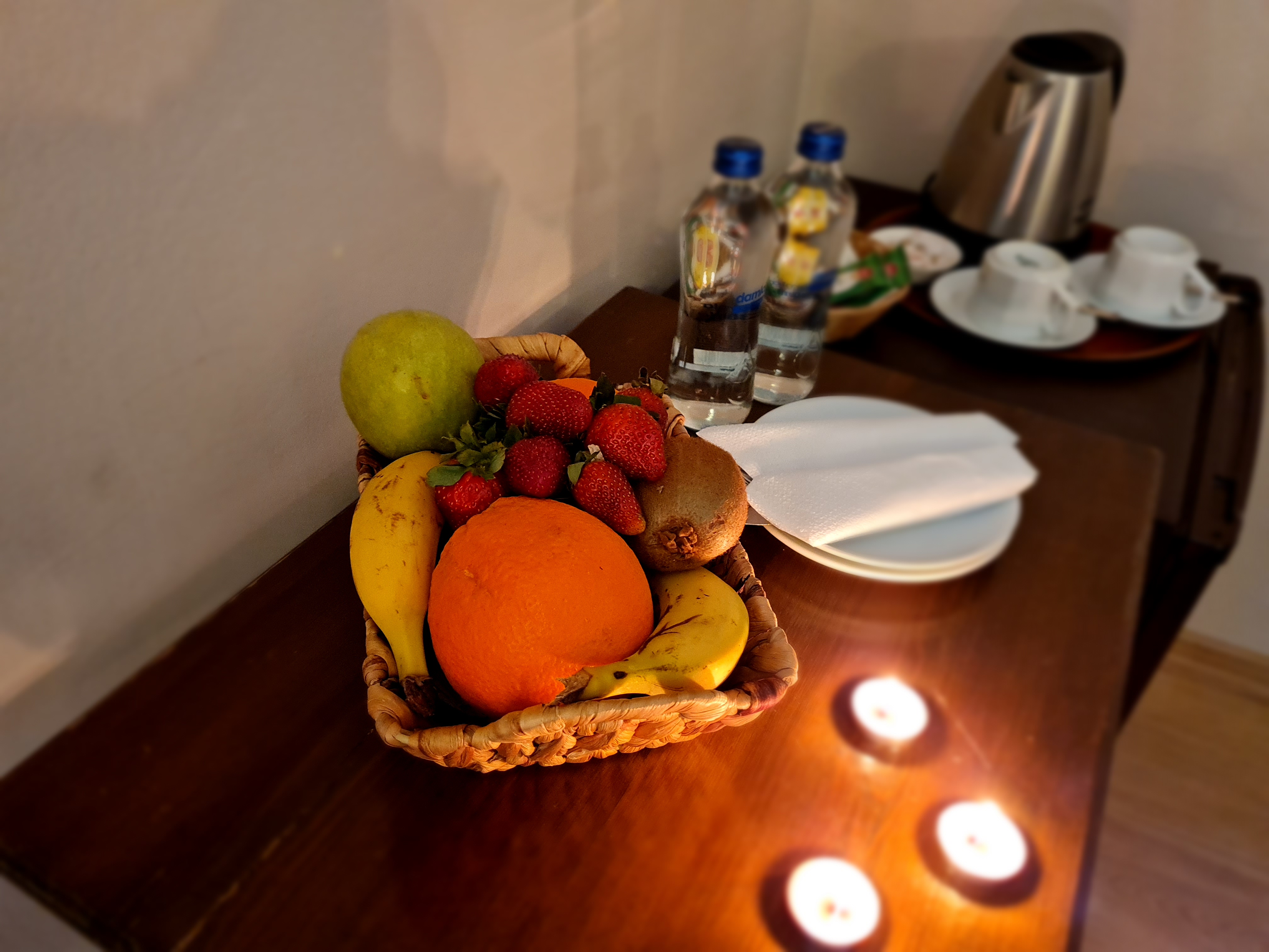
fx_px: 953
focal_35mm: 26
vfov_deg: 53.1
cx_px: 634
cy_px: 476
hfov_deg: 67.3
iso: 320
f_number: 1.8
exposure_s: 1/13
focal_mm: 5.4
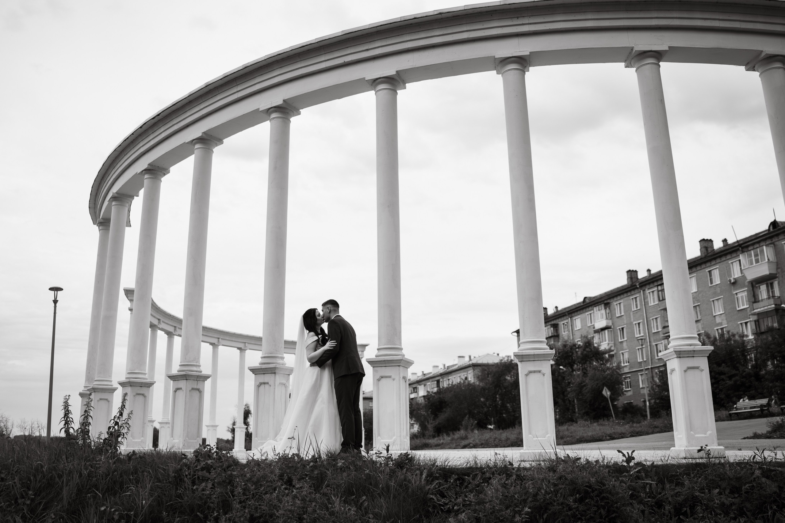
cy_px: 262
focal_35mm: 30
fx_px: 653
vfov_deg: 43.7
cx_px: 392
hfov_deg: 62.0
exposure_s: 1/250
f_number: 2.8
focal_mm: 28
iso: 50
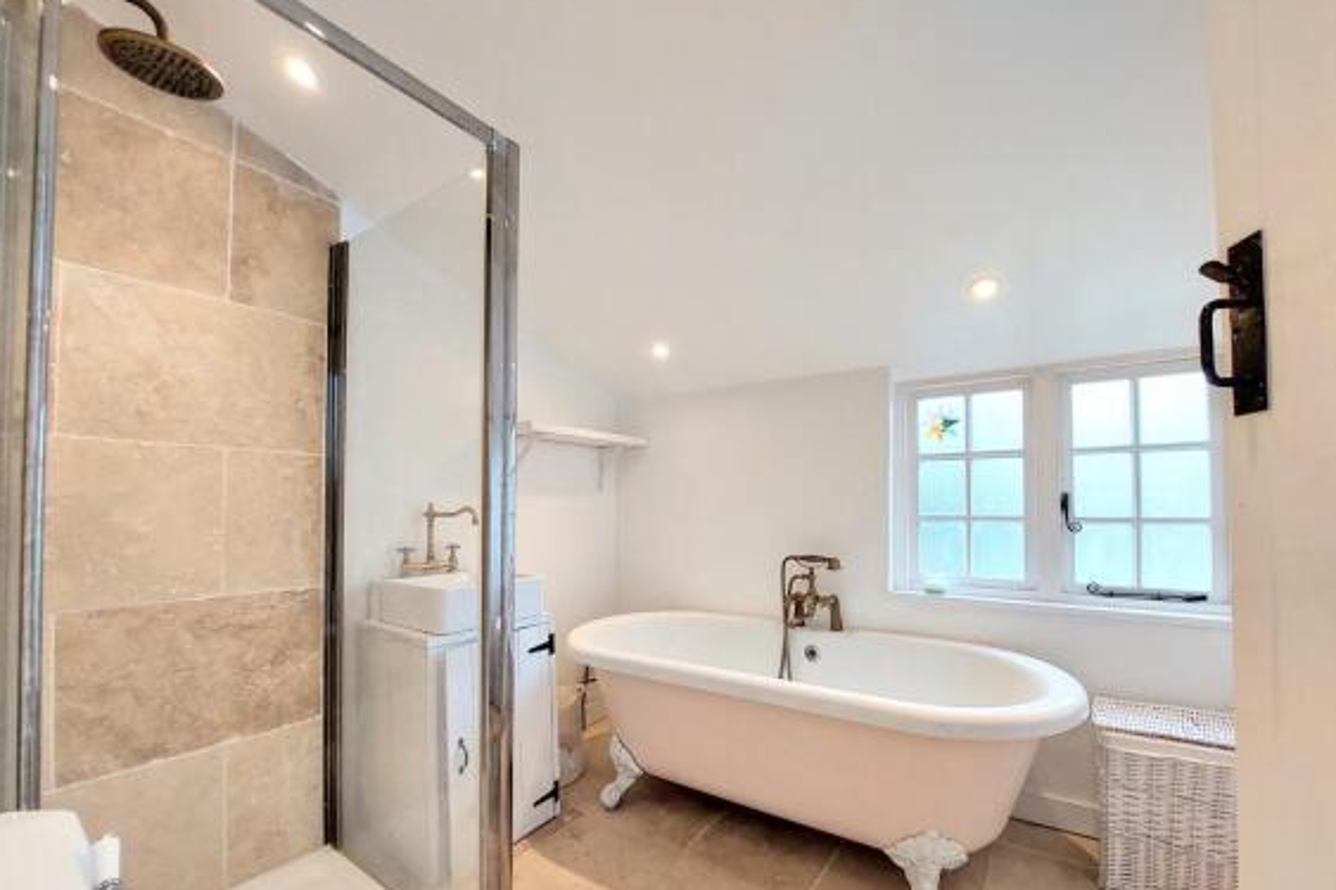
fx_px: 519
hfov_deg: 104.3
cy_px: 502
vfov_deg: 80.8
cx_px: 677
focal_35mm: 14
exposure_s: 1/50
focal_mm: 1.74
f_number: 2.2
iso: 80
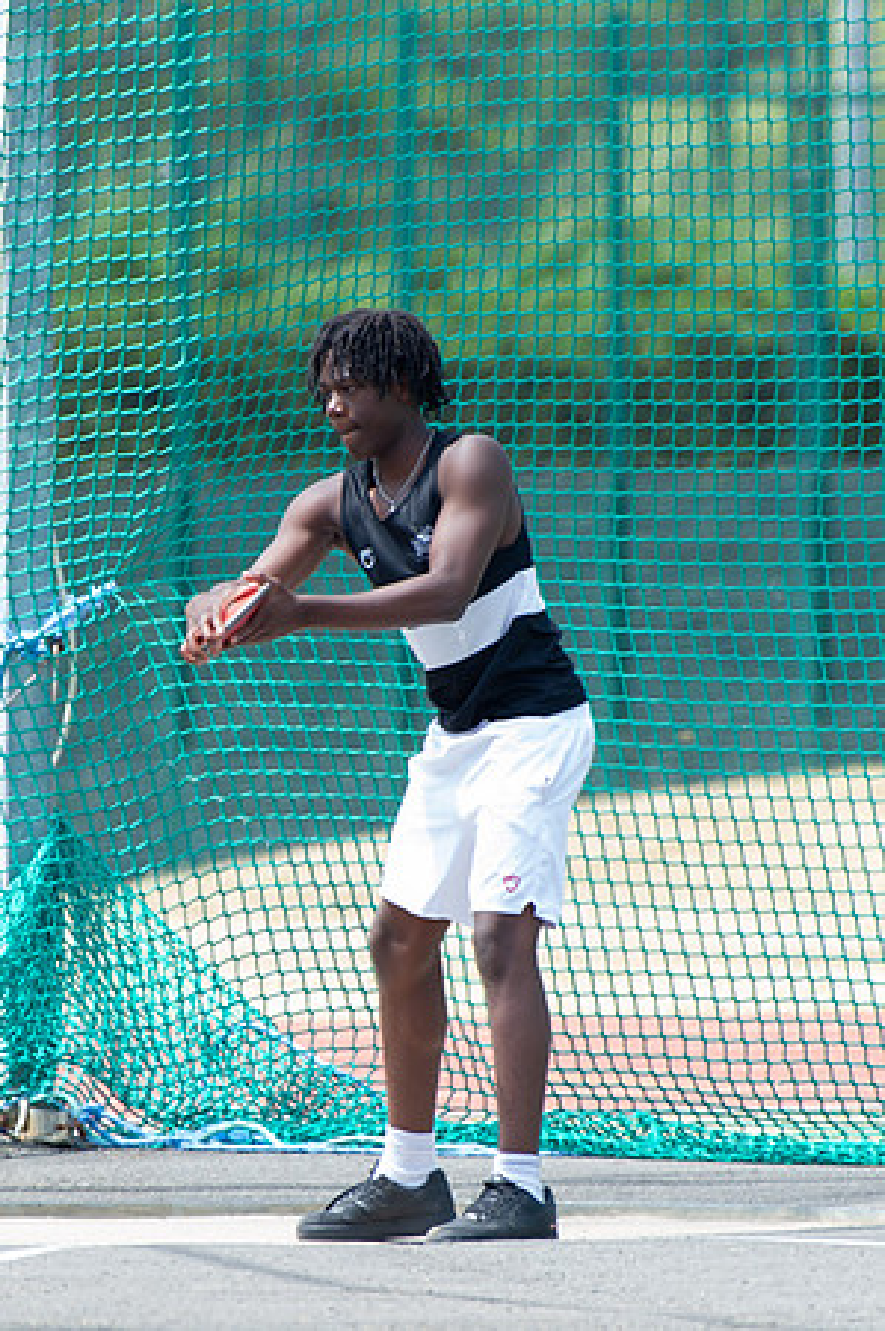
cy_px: 735
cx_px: 381
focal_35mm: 898
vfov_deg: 2.3
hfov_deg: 1.5
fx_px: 33204
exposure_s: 1/800
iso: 800
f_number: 5.6
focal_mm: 500
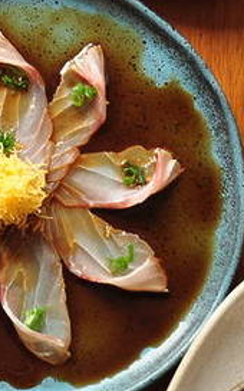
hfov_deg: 9.0
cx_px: -234
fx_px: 1468
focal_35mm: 138
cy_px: 32
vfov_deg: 15.0
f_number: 4.8
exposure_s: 1/60
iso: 200
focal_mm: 24
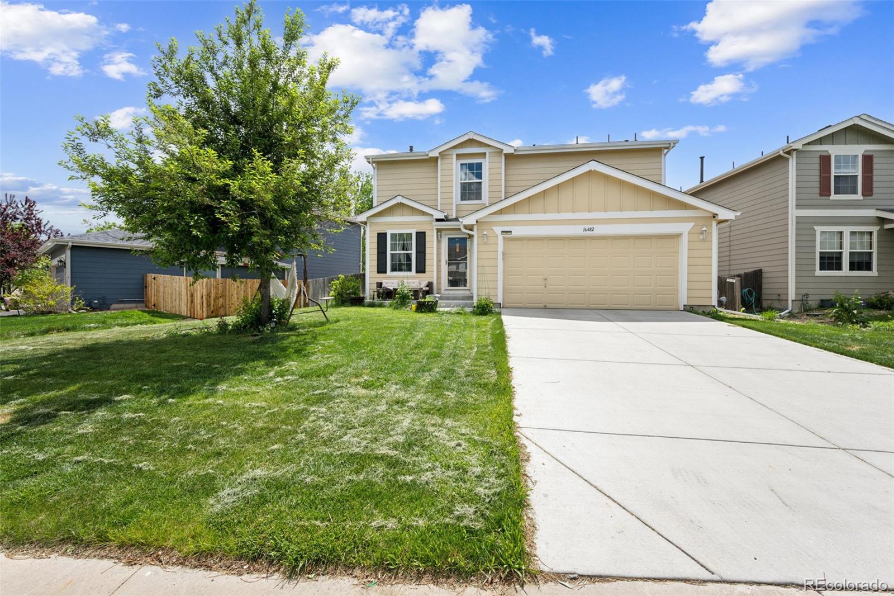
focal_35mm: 14
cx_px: 447
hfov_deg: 104.3
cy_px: 298
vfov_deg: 81.2
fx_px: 348
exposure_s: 1/1000
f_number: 9
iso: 400
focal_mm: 14
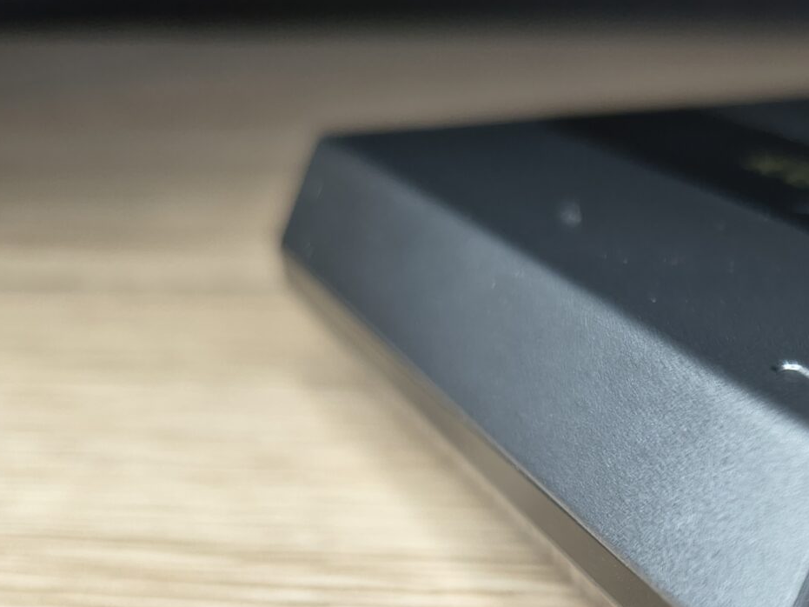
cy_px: 804
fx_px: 1542
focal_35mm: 66
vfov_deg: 20.2
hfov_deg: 26.3
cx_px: 964
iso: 418
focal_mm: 5.56
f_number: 1.8
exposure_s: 1/100
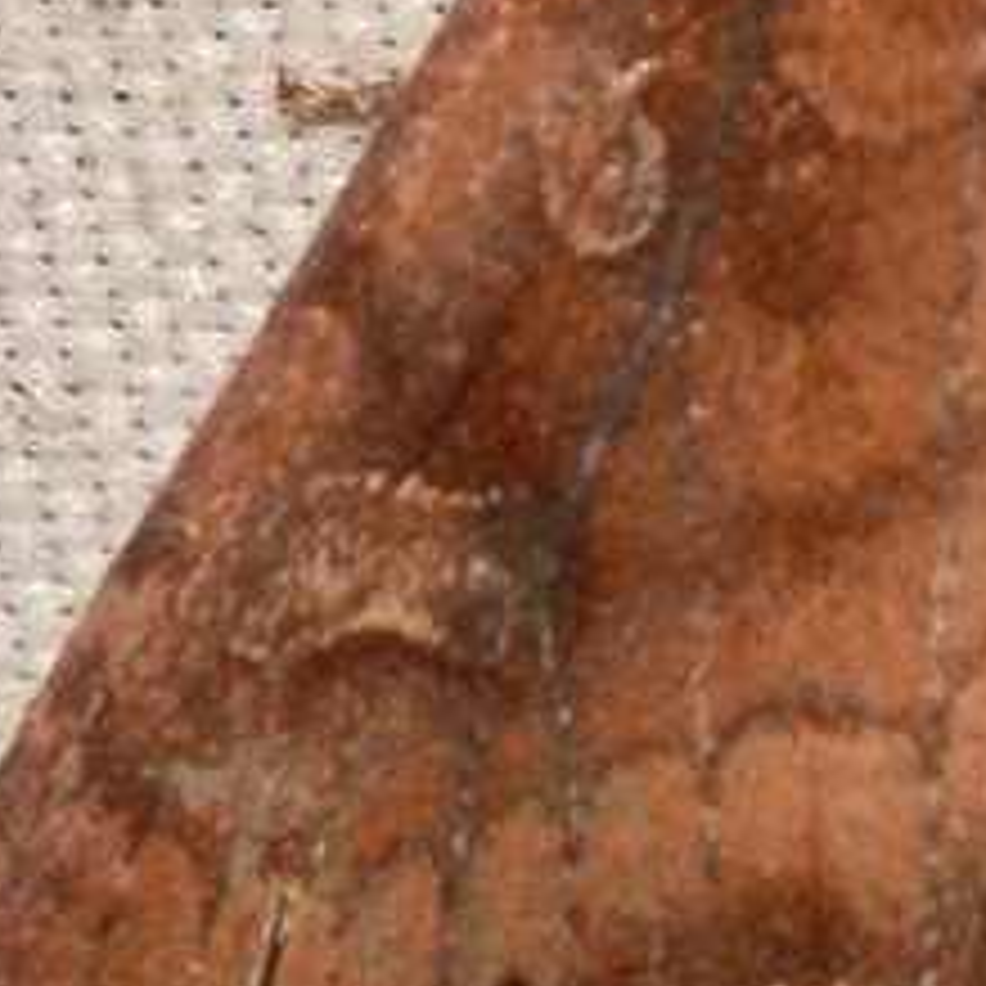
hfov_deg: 2.2
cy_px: 302
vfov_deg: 2.2
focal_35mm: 782
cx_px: 1081
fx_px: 25201
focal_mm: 140
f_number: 14
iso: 125
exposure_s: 1/160
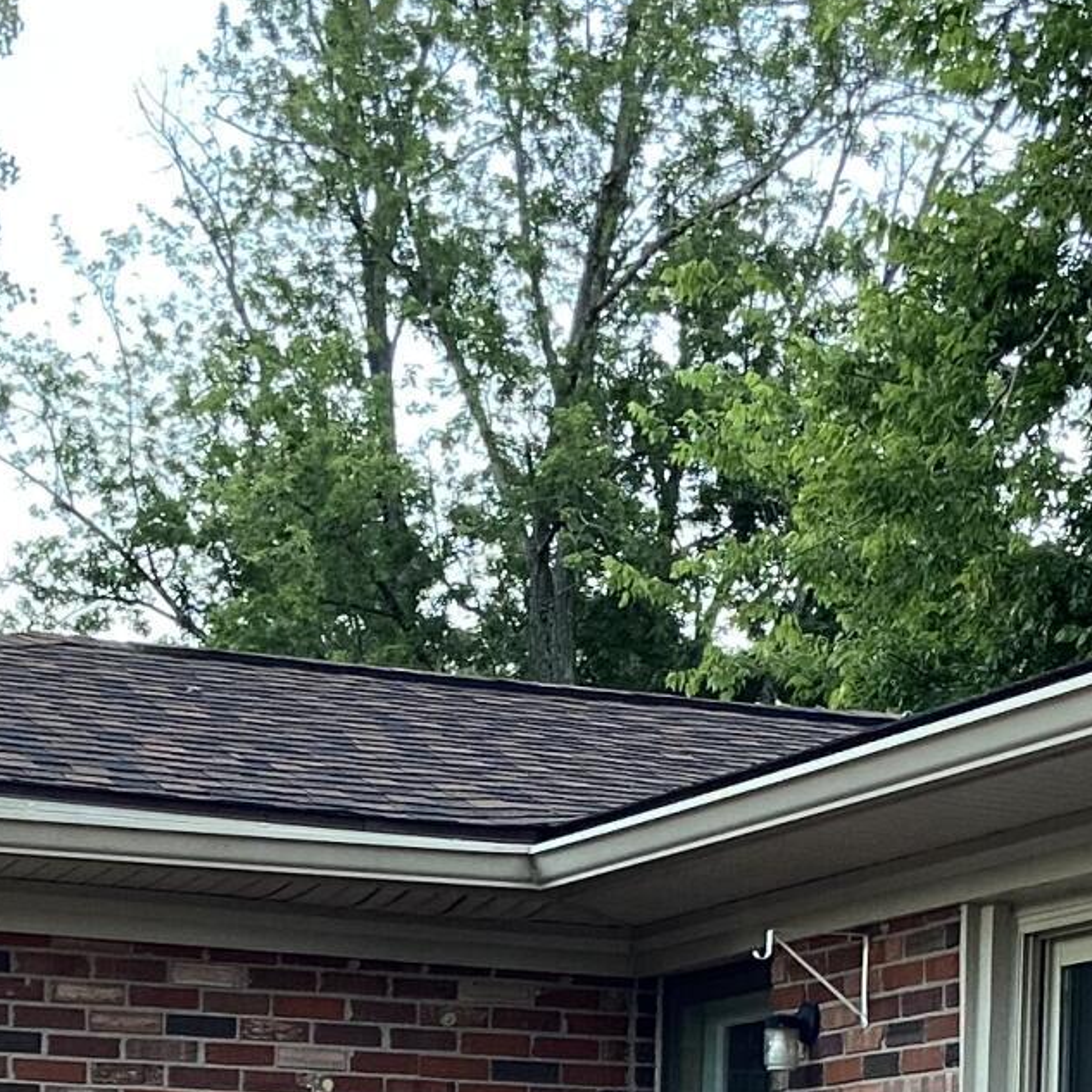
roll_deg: -2.2
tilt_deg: -0.7
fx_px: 3890
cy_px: 1449
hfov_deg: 16.0
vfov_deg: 15.2
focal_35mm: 109
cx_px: 562
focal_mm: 4.25
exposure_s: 1/95
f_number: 1.8
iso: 125
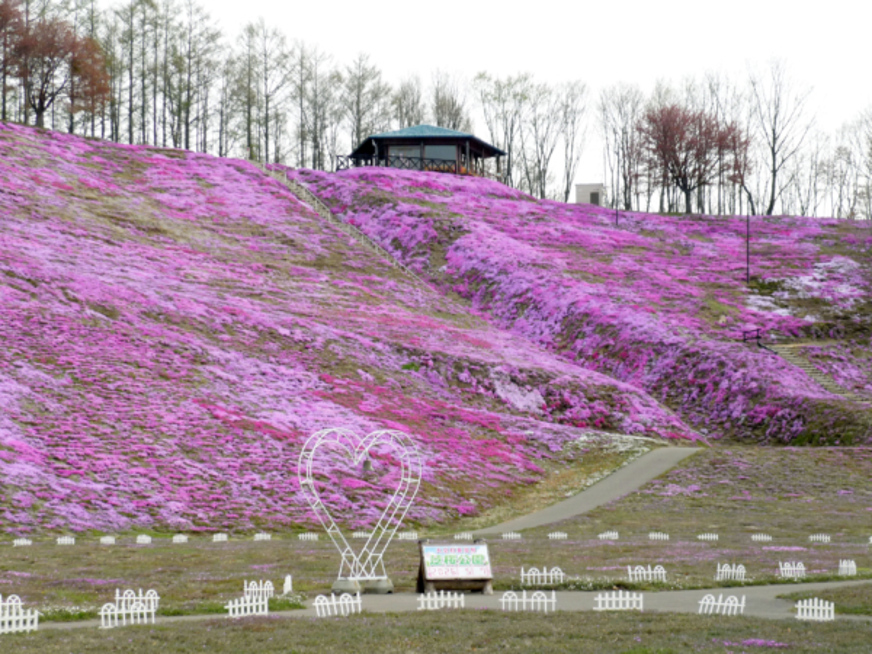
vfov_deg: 20.7
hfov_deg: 27.4
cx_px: 436
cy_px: 327
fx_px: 1789
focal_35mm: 71
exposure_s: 1/200
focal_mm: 11.7
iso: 100
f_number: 4
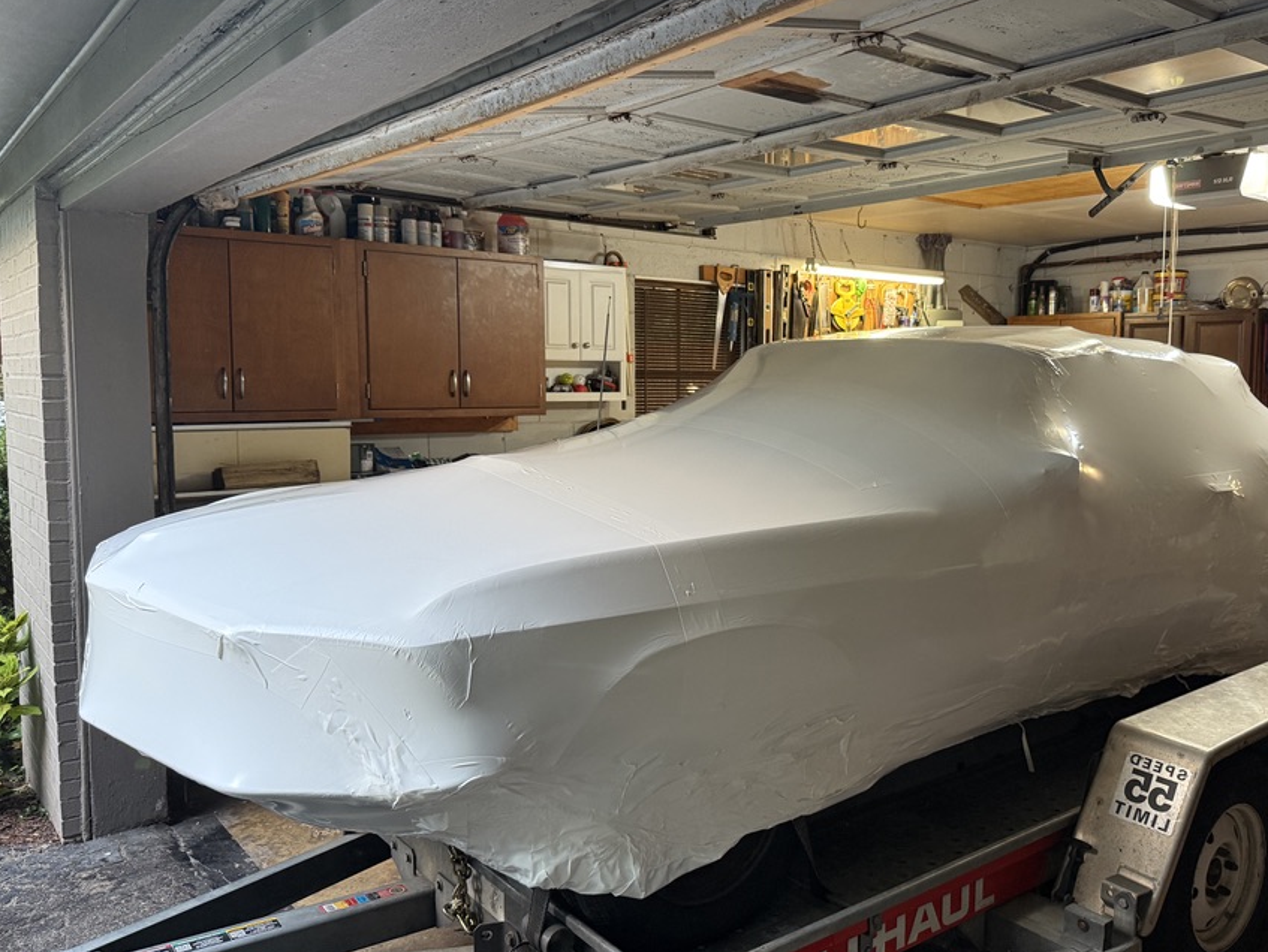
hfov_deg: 61.3
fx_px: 1063
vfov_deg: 48.3
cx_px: 741
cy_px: 472
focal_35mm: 29
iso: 250
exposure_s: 1/60
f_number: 1.78
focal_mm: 6.76
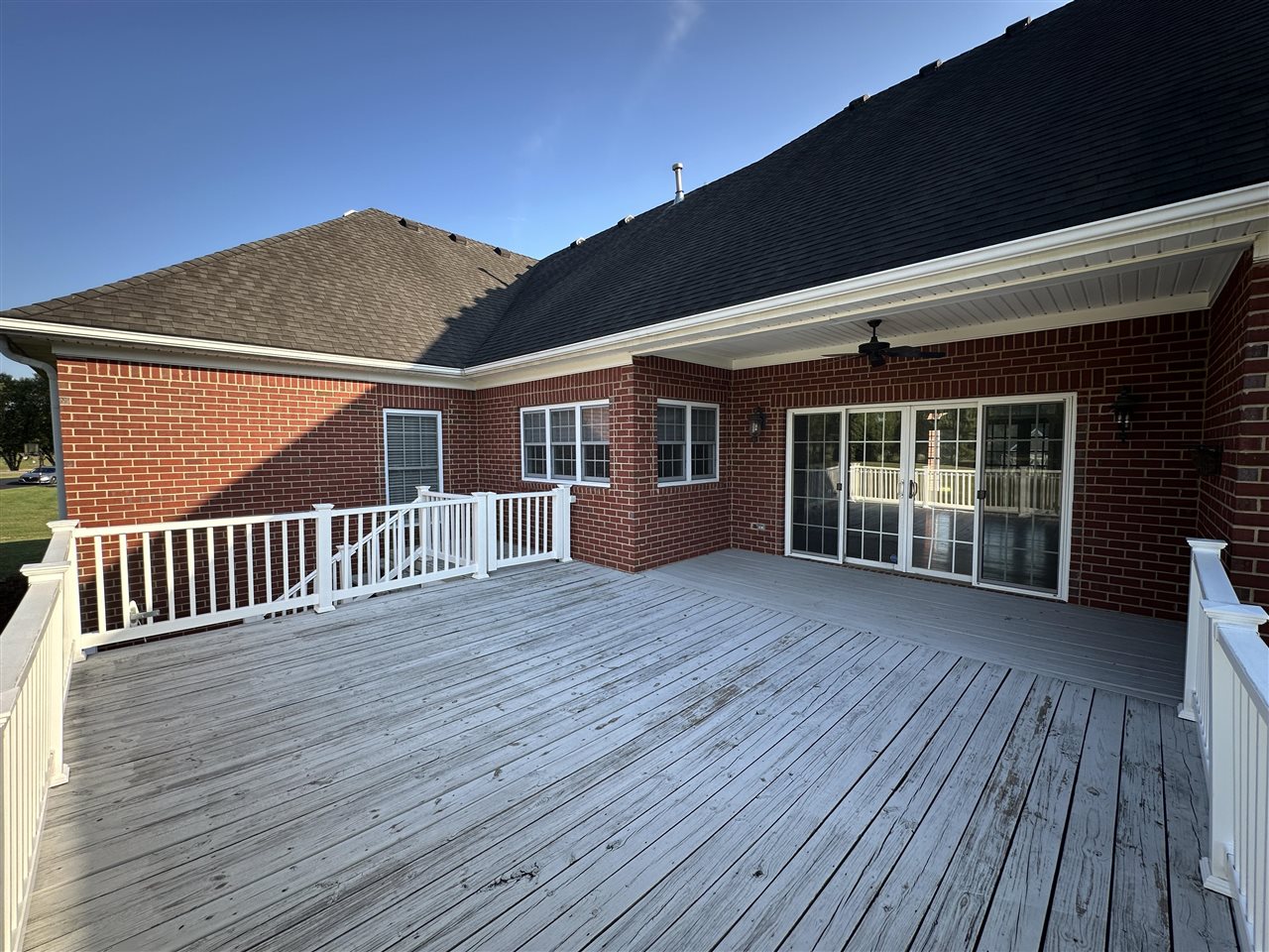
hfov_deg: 102.1
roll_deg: +0.1
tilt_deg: -2.6
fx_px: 513
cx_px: 634
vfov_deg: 85.7
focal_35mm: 14
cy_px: 476
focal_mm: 2.22
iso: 40
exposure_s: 1/304
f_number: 2.2
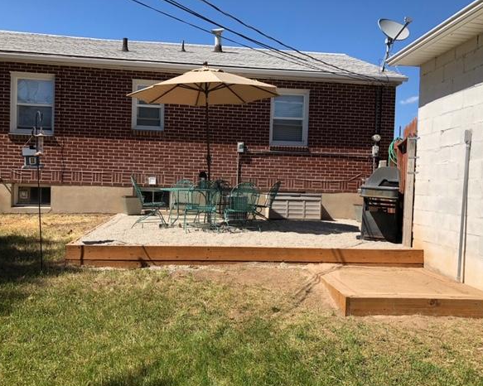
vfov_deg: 48.5
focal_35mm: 30
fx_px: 429
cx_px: 243
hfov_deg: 58.8
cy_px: 196
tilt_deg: -0.6
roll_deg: -3.4
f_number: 1.8
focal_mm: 3.99
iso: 20
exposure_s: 1/1715
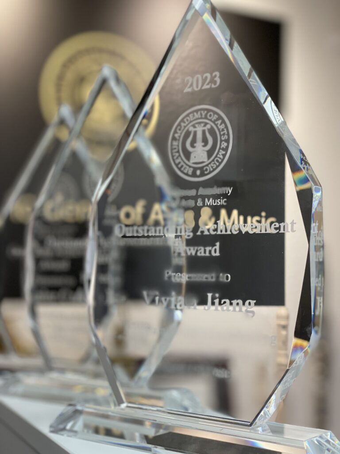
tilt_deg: +4.5
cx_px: 170
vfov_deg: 36.8
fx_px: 681
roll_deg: -1.1
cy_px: 227
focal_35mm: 52
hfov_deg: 28.0
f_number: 2
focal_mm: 6
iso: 200
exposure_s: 1/120
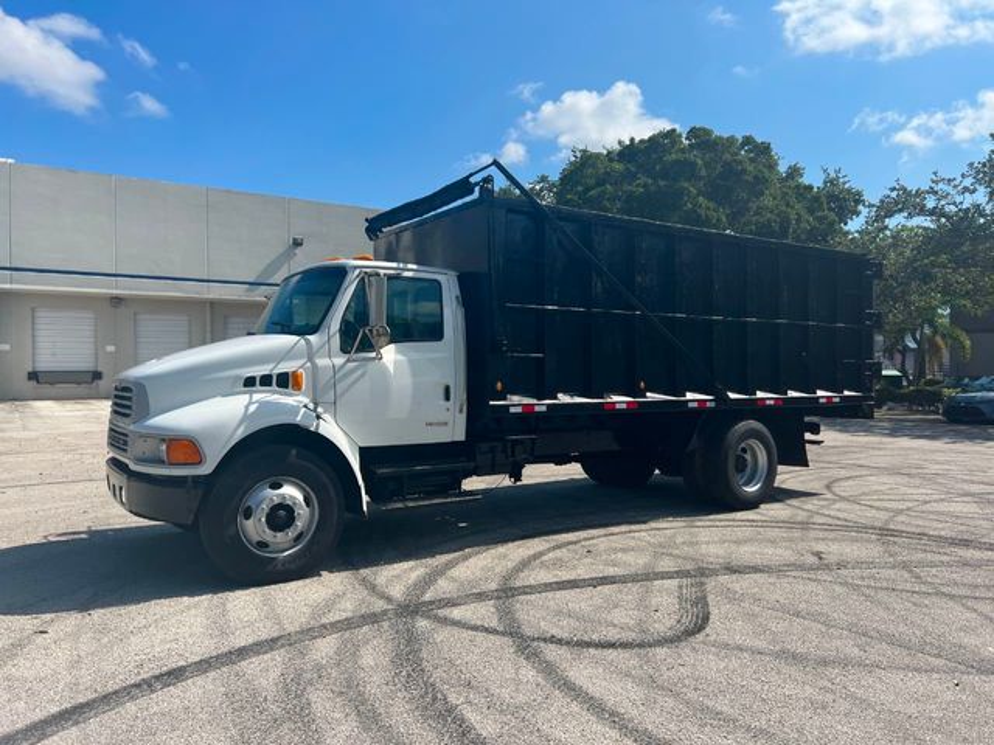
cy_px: 372
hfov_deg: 67.3
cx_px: 497
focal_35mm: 26
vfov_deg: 53.1
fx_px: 747
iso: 50
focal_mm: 5.7
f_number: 1.5
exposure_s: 1/5319
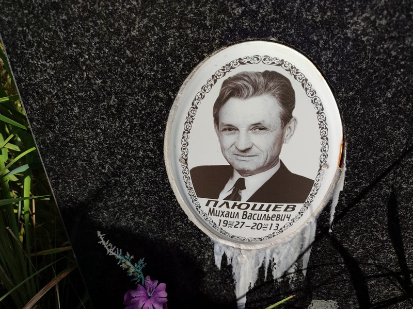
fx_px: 298
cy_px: 154
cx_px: 206
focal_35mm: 25
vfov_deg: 54.9
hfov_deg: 69.4
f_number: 1.9
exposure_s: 1/1014
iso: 50
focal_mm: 6.04
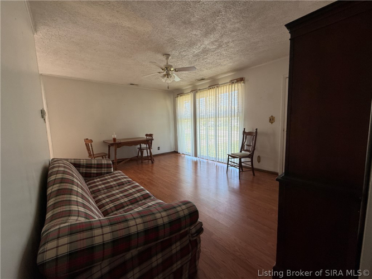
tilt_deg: -5.7
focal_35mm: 14
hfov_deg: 102.1
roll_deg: +1.7
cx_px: 186
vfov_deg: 85.7
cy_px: 140
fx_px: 150
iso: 64
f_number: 2.2
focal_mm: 2.22
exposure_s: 1/99
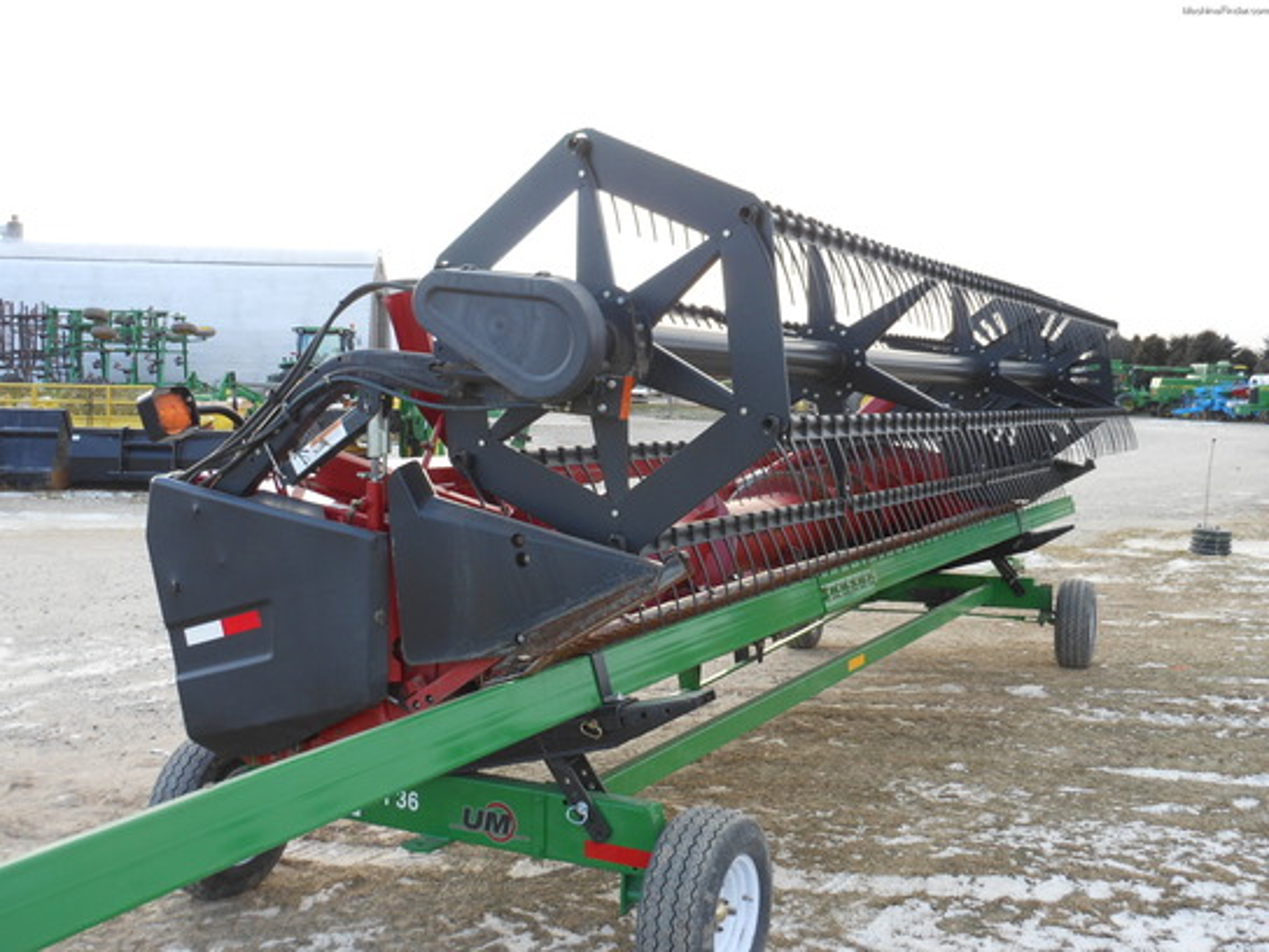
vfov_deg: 36.8
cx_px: 634
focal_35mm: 39
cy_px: 476
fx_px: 1430
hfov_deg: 47.9
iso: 80
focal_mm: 6.9
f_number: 4.3
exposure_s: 1/50
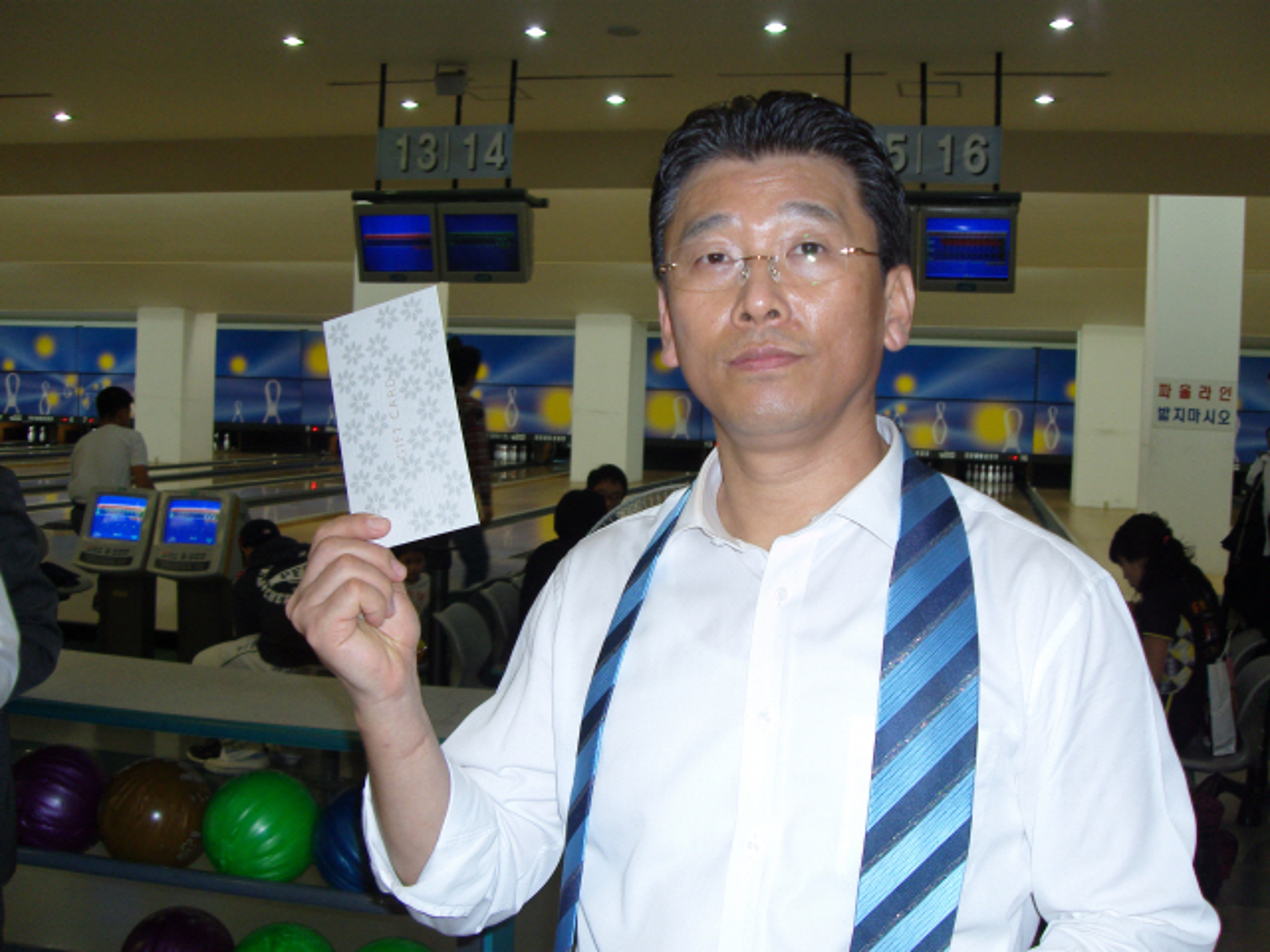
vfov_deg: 38.7
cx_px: 635
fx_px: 1357
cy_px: 476
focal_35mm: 37
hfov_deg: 50.1
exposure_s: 1/40
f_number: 2.8
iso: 80
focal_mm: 6.2
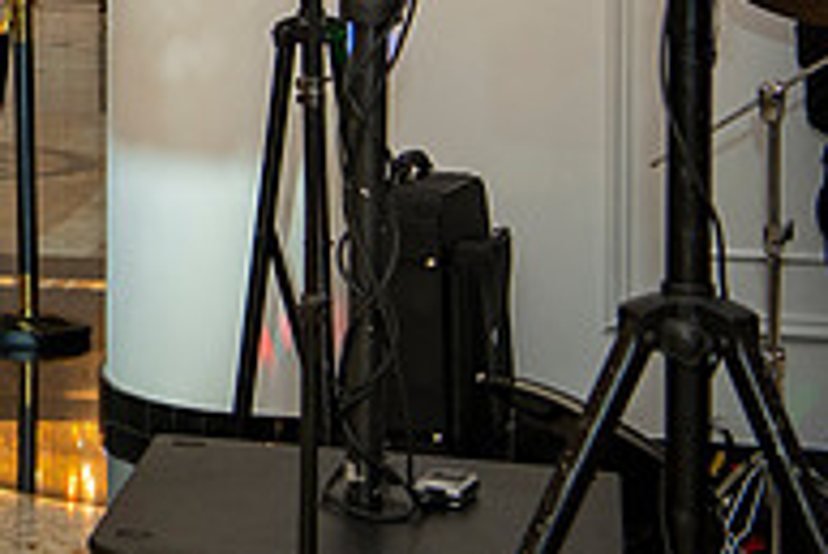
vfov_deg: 10.6
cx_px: -407
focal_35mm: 127
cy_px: -138
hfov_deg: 15.0
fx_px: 2923
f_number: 4
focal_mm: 40
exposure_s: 1/125
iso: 800
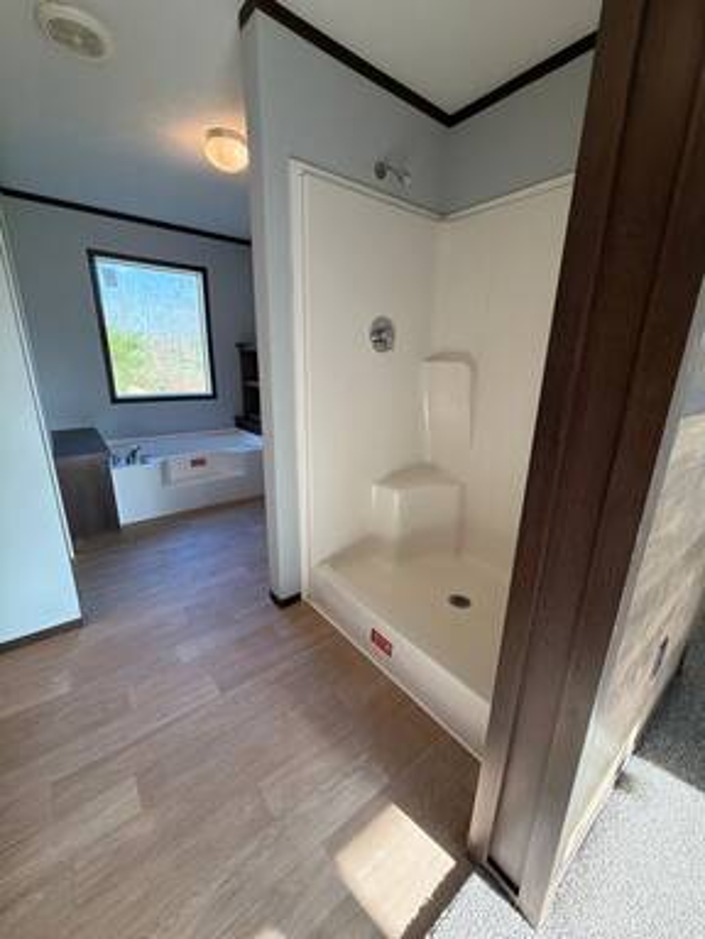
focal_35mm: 14
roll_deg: -0.2
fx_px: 380
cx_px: 352
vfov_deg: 102.1
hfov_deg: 85.7
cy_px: 470
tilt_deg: -14.5
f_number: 2.2
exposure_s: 1/120
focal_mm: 2.22
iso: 160
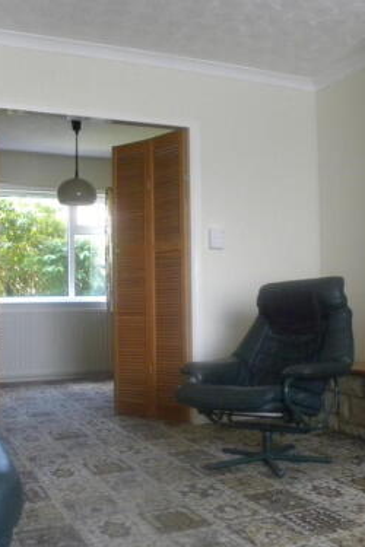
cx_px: 230
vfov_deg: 46.4
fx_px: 639
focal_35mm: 42
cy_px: 295
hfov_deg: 31.7
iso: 400
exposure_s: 1/34.7
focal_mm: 4.6
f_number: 2.8
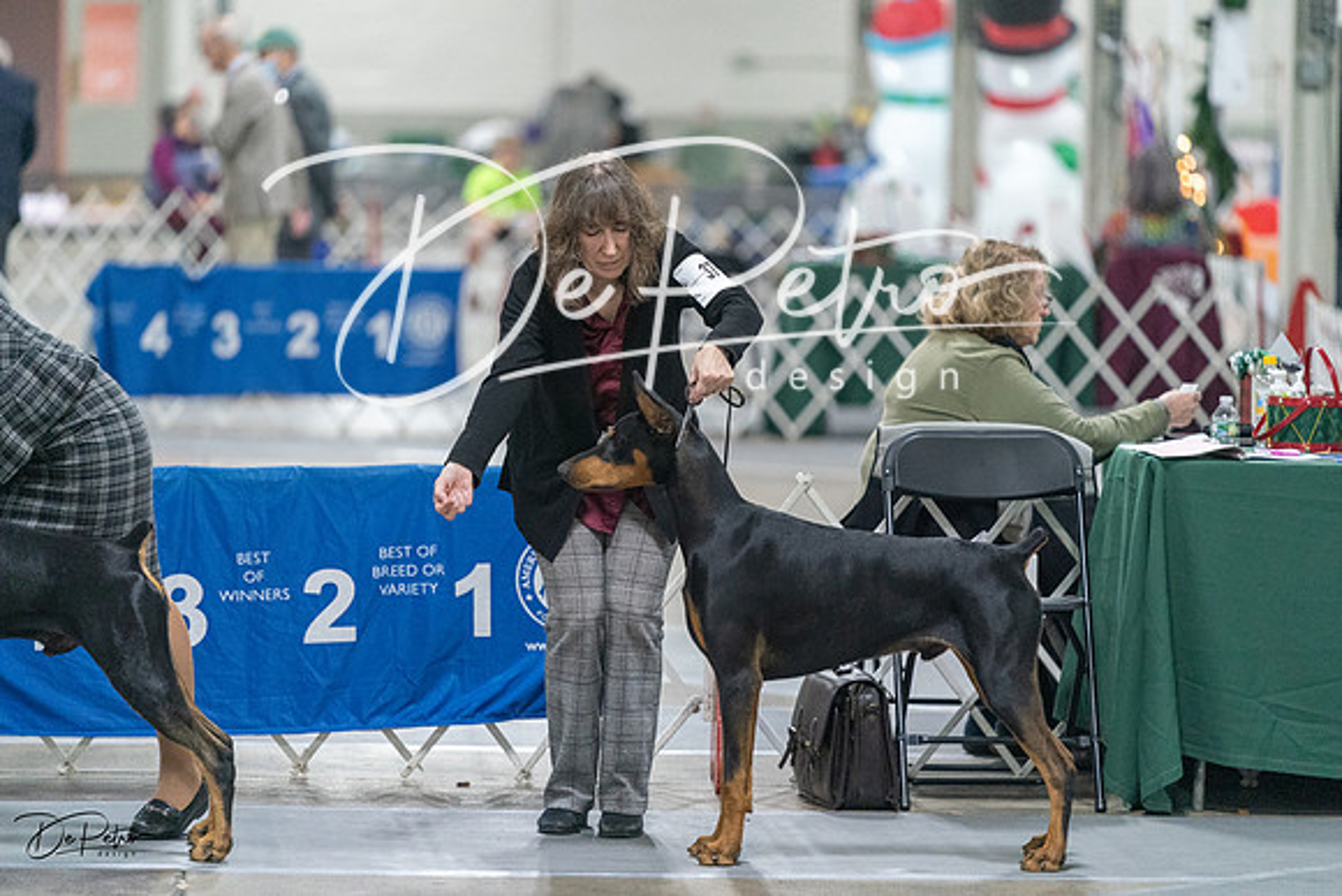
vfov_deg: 6.9
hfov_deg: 10.4
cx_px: 671
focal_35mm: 198
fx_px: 7382
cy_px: 448
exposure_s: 1/320
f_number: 2.8
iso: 6400
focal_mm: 198
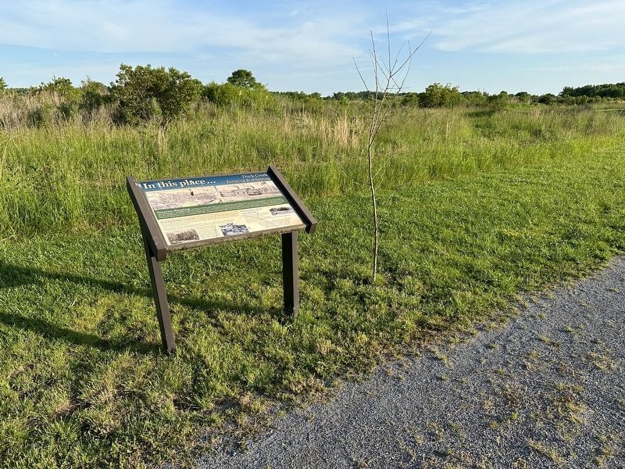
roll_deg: -0.2
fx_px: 433
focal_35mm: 24
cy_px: 234
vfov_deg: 56.8
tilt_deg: -16.1
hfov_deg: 71.6
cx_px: 312
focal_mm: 6.86
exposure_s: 1/2410
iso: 80
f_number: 1.78
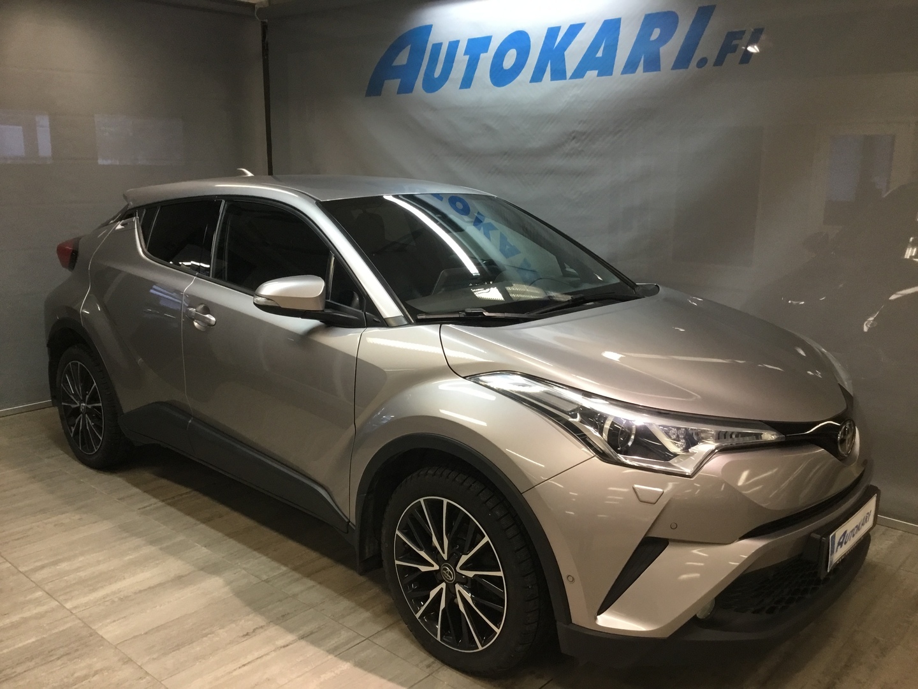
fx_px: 822
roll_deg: +1.3
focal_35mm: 31
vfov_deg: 45.4
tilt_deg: -11.8
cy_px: 344
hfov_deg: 58.4
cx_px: 459
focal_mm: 3.3
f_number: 2.4
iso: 64
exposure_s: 1/33
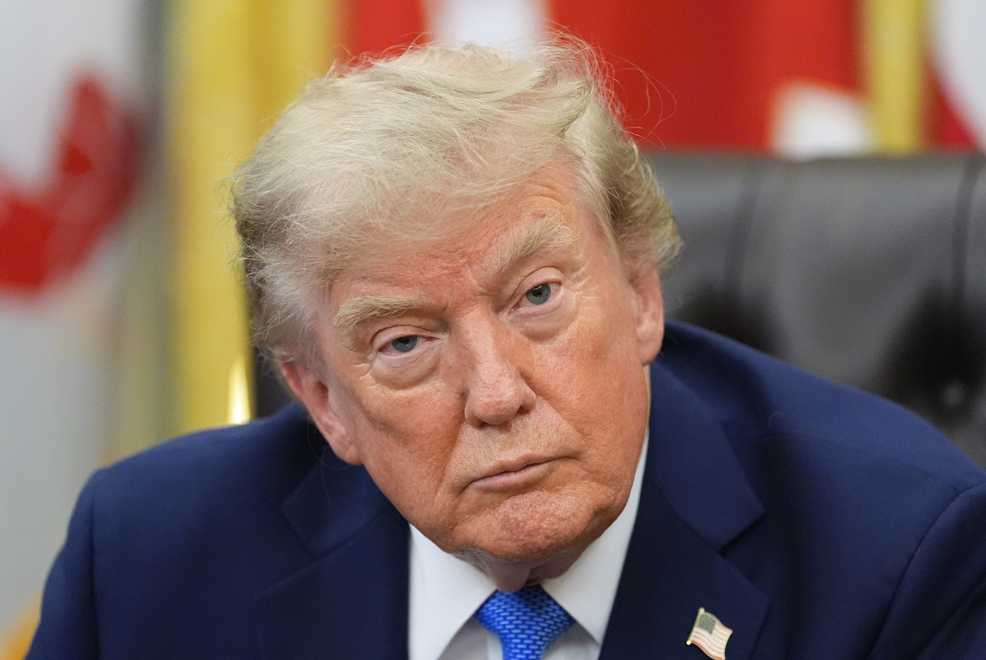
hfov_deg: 6.9
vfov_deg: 4.6
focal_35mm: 300
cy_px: 330
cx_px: 493
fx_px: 8224
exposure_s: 1/400
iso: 5000
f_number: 2.8
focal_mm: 200
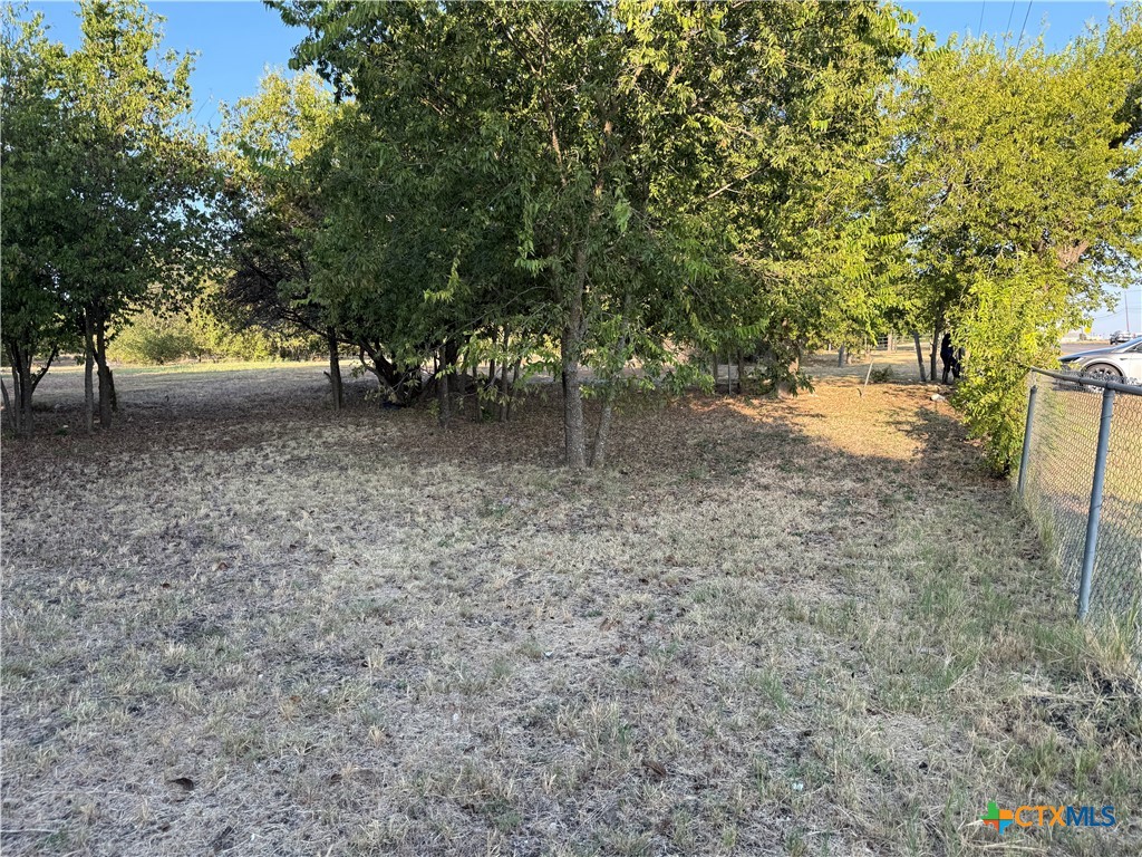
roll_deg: +1.1
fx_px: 792
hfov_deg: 71.6
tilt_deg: -3.3
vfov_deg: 56.8
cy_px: 428
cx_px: 571
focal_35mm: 24
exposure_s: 1/580
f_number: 1.78
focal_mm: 6.76
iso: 80
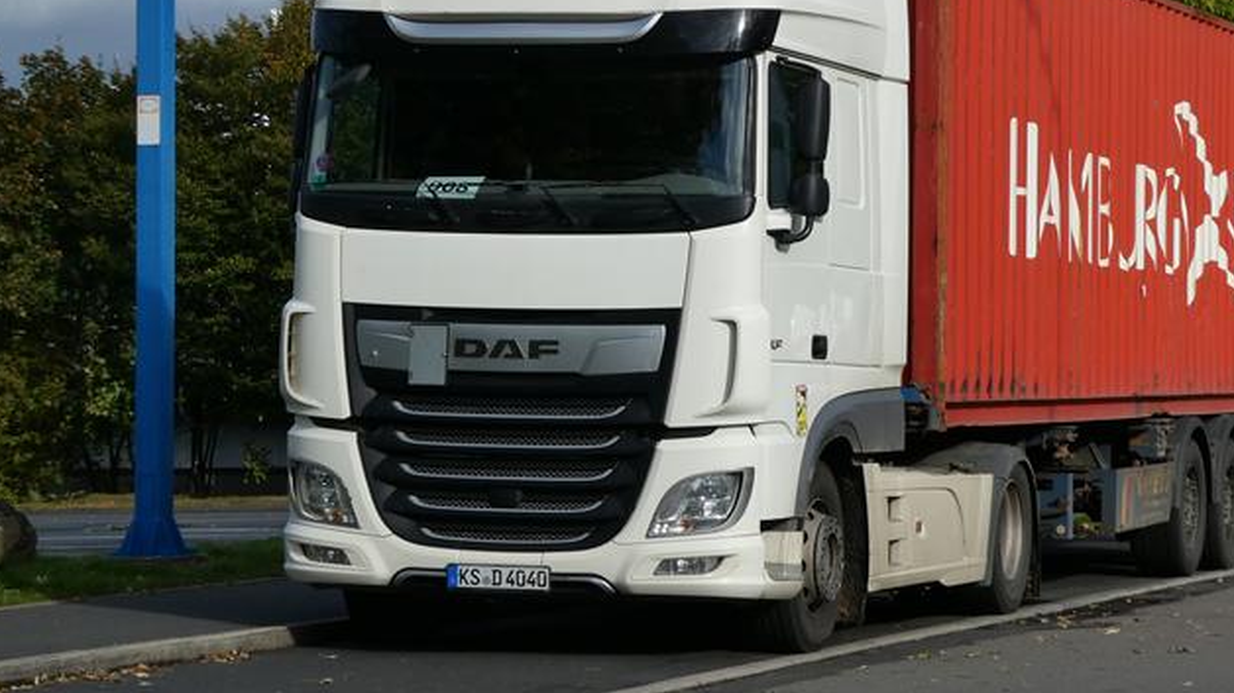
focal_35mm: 125
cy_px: 249
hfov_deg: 17.2
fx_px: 4089
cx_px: 680
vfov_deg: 9.7
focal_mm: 16.1
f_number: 4.9
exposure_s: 1/500
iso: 80
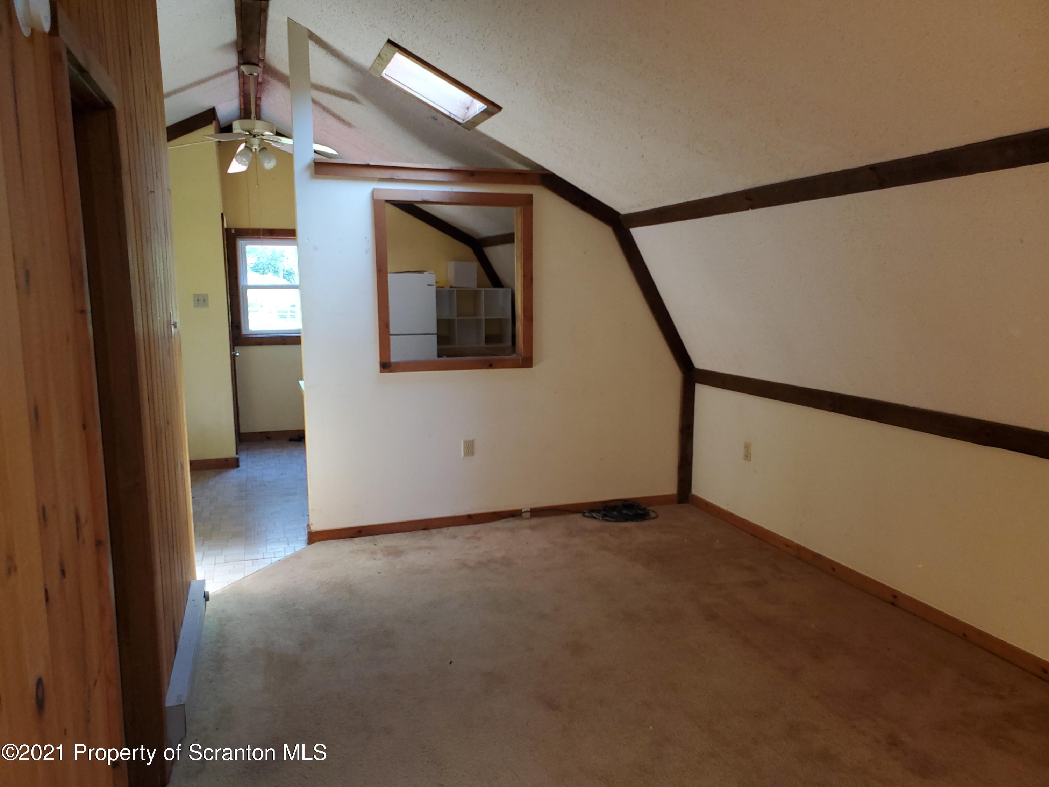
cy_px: 394
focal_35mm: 26
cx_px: 524
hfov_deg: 67.3
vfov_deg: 53.1
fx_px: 788
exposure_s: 1/40
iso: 125
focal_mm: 4.3
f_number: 2.4
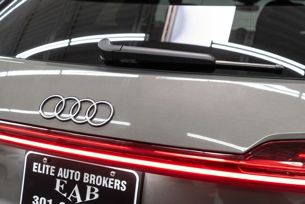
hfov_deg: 46.4
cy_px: 102
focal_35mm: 42
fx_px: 356
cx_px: 152
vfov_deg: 31.9
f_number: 3.2
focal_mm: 28
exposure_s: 1/40
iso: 200
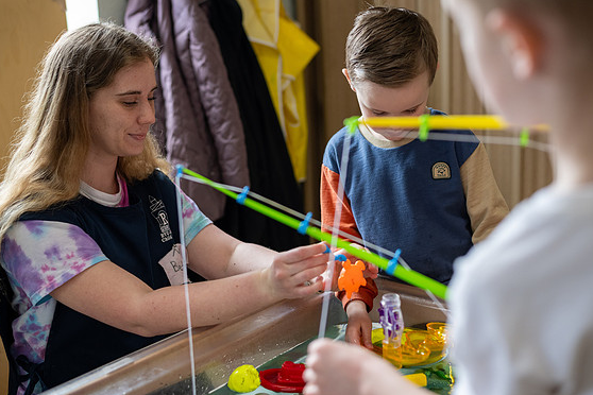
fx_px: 856
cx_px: 292
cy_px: 198
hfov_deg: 38.2
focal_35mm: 52
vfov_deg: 26.0
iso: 1000
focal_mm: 50
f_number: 2.8
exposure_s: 1/500
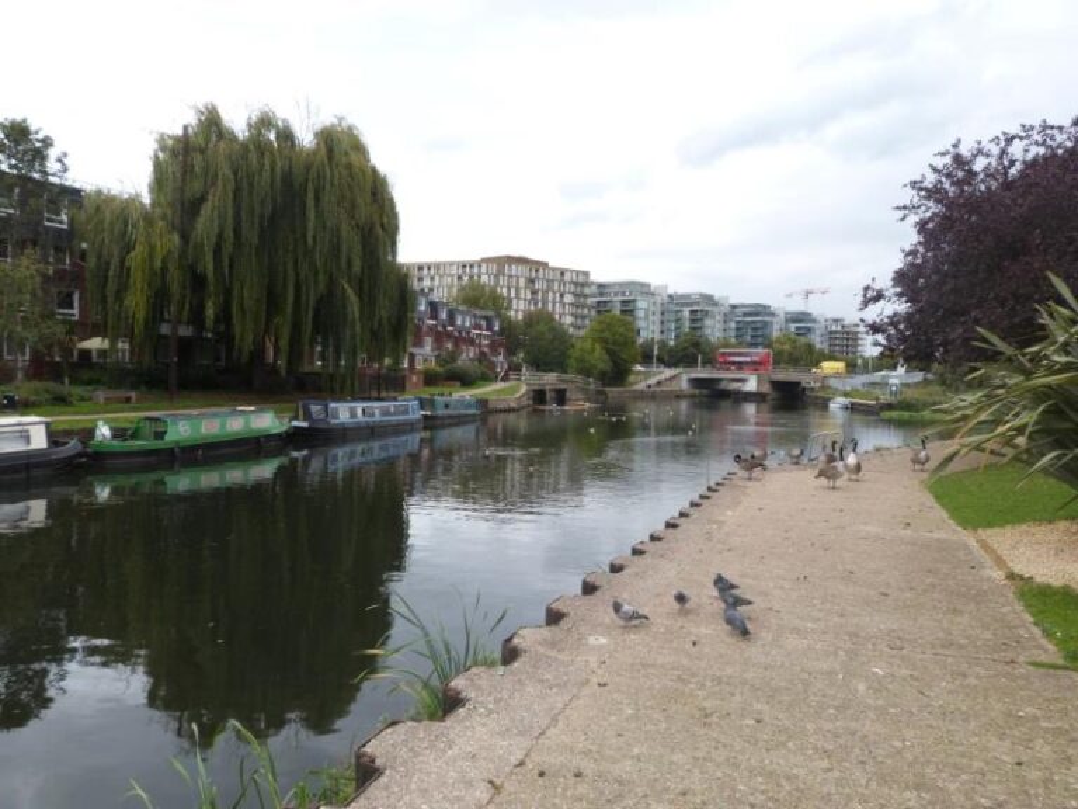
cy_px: 404
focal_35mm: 25
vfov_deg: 54.9
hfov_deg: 69.4
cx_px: 539
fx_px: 779
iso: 100
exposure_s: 1/160
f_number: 4
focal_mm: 4.5
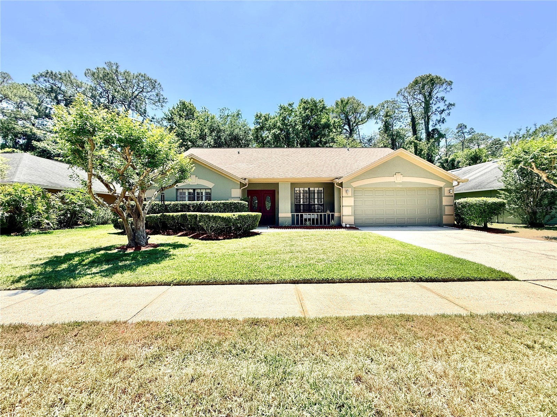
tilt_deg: +0.9
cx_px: 278
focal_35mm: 14
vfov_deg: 85.7
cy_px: 208
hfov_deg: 102.1
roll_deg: +1.0
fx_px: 225
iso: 50
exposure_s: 1/1167
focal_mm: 2.22
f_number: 2.2
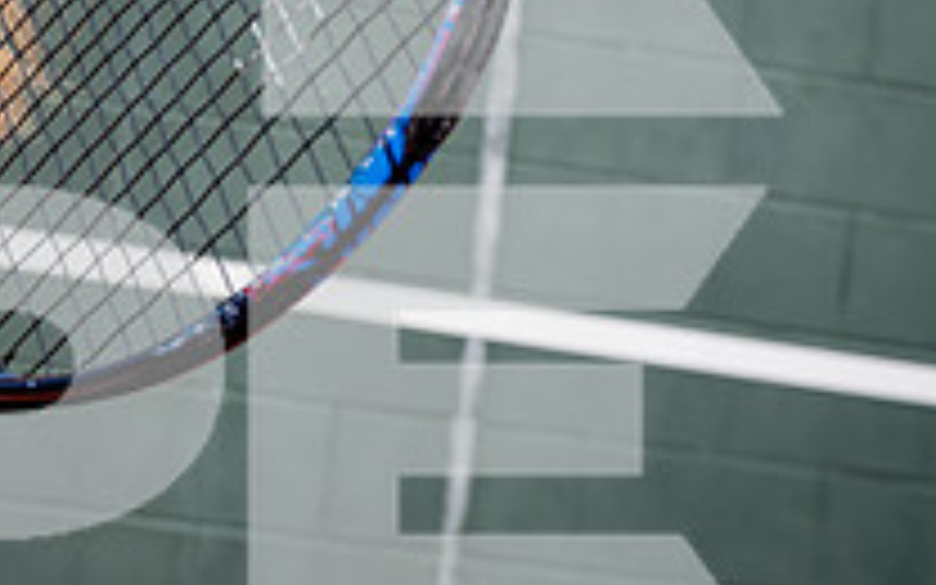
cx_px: -364
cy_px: -119
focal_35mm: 122
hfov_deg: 16.0
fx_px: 3112
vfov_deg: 10.6
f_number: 5.6
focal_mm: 43
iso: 100
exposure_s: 1/250
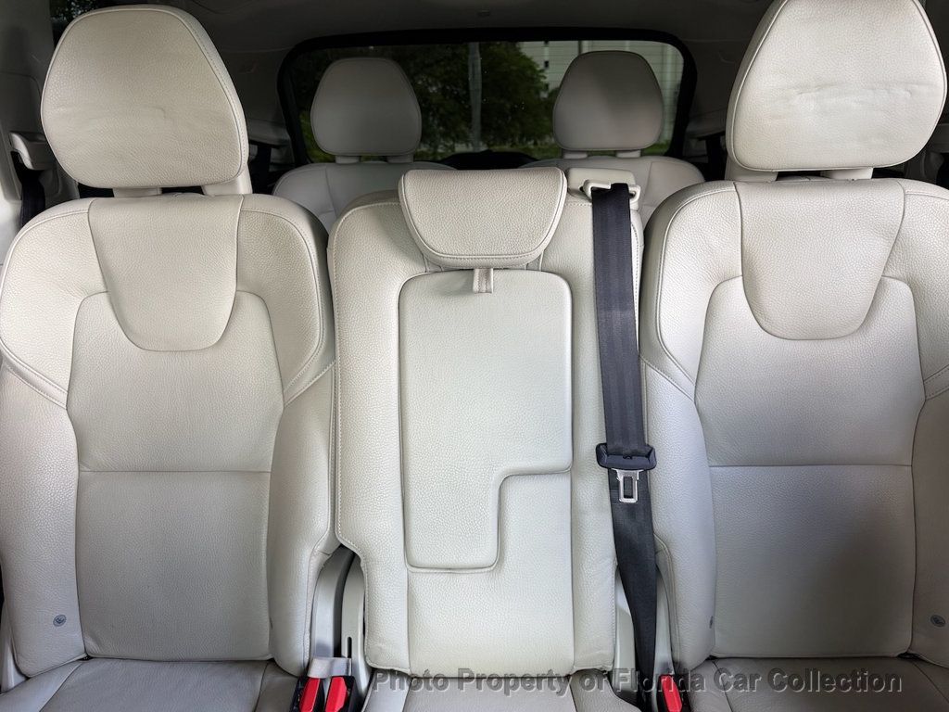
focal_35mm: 24
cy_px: 356
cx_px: 474
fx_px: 658
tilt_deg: -16.2
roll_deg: +2.5
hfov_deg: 71.6
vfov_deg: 56.8
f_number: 1.78
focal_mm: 6.76
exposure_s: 1/121
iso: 125
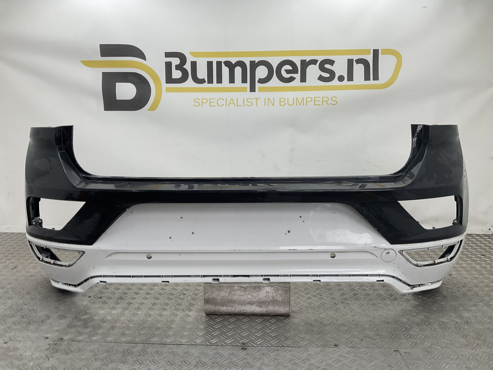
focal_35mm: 29
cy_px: 185
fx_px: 413
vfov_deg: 48.2
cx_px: 246
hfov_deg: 61.7
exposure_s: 1/122
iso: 16
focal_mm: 3
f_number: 1.8
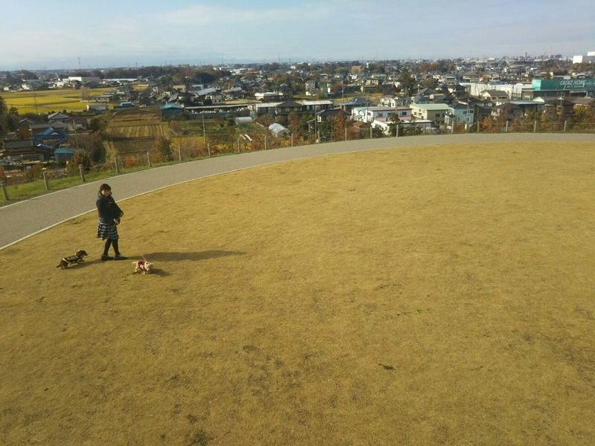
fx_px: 516
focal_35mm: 30
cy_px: 223
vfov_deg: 46.8
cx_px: 298
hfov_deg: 60.0
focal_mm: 4
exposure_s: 1/991
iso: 25
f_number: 2.2
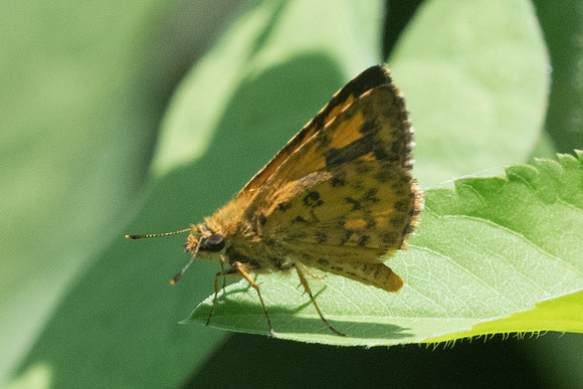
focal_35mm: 1004
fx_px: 16268
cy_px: 247
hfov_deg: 2.1
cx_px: 215
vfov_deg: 1.4
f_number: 9
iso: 1000
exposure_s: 1/1250
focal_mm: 150
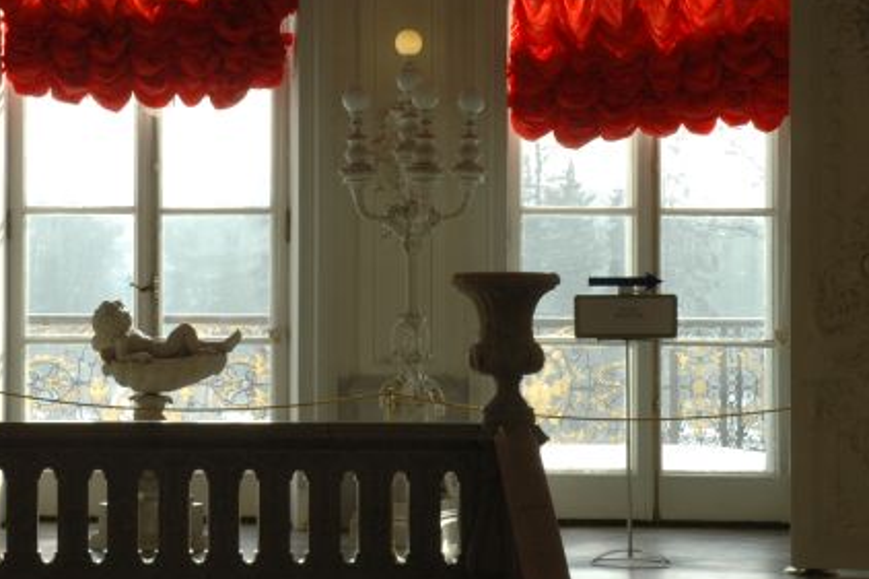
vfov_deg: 11.1
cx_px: 133
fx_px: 2968
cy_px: 140
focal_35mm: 123
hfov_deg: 16.5
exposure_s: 1/30
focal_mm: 48
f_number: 18
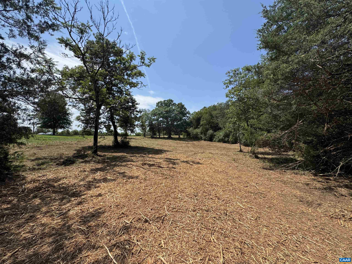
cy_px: 132
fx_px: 142
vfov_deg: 85.7
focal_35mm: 14
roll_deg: +2.2
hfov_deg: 102.1
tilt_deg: +3.4
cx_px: 176
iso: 50
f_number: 2.2
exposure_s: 1/1927
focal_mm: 2.22
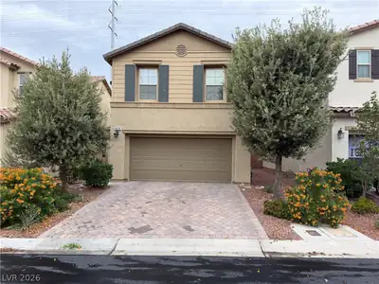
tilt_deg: +1.5
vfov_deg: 56.8
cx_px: 190
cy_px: 142
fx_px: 263
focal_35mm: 24
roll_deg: -0.8
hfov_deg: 71.6
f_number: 1.78
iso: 80
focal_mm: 6.76
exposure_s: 1/172
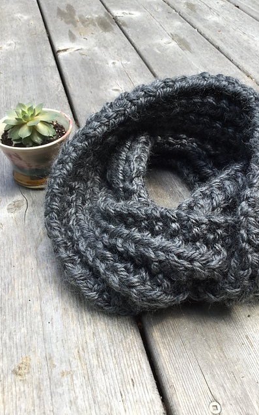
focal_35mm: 33
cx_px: 152
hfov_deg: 38.2
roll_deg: +0.8
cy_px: 207
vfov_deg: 58.1
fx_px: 373
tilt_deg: -44.7
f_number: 2.4
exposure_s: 1/120
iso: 25
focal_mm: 3.3
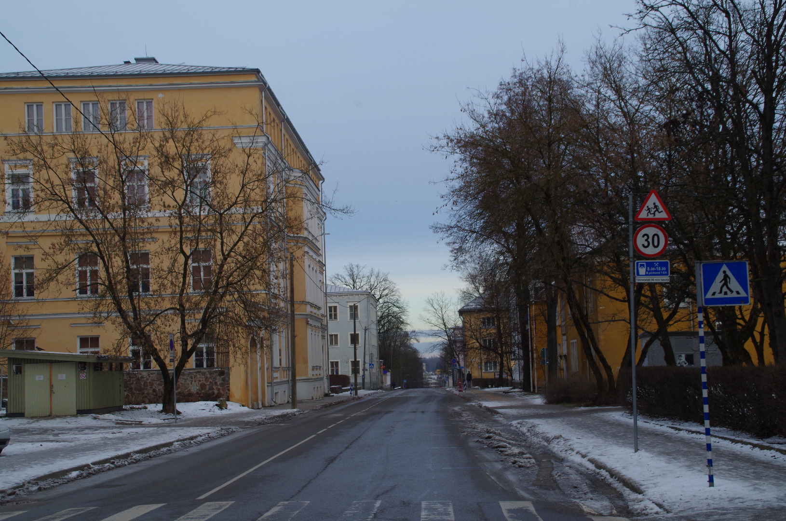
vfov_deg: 22.5
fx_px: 1307
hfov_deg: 33.5
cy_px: 260
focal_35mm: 60
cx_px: 393
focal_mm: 40
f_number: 11
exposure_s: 1/80
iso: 250
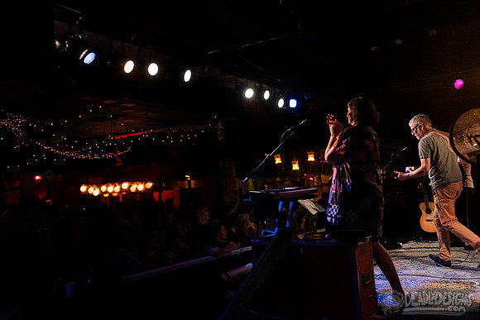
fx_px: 476
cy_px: 141
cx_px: 212
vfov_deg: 37.1
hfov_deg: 53.4
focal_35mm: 36
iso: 2000
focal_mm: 32
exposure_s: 1/100
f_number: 3.2
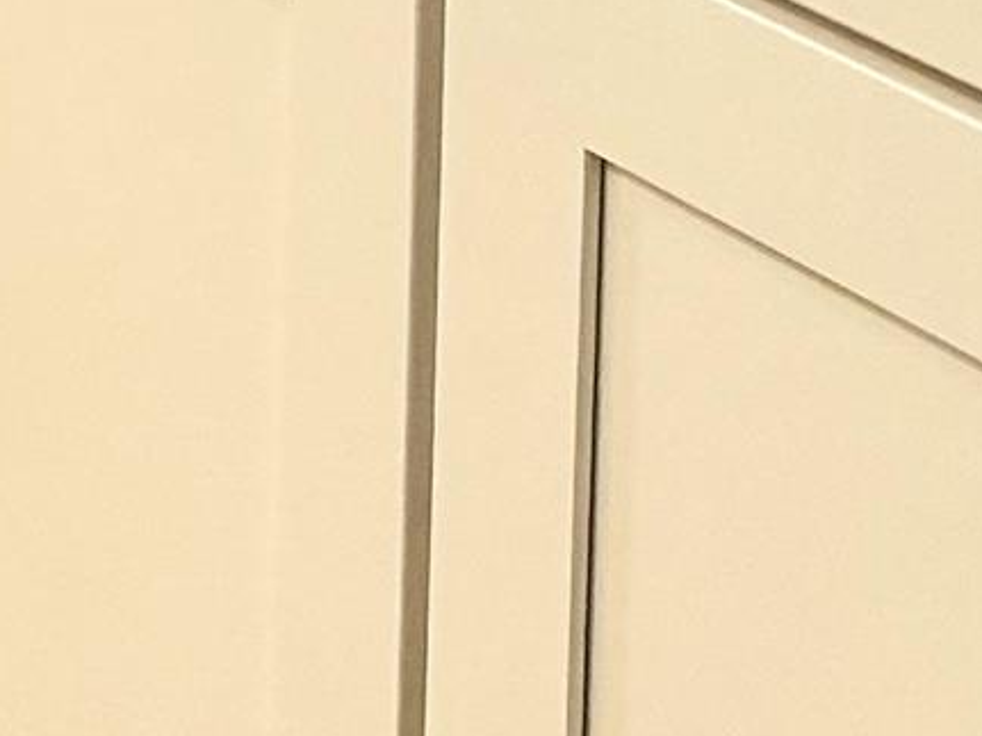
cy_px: -1470
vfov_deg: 7.6
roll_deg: -0.2
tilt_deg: -4.0
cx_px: -973
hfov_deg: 10.6
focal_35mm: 171
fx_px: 4850
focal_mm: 6.76
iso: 200
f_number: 1.78
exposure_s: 1/139
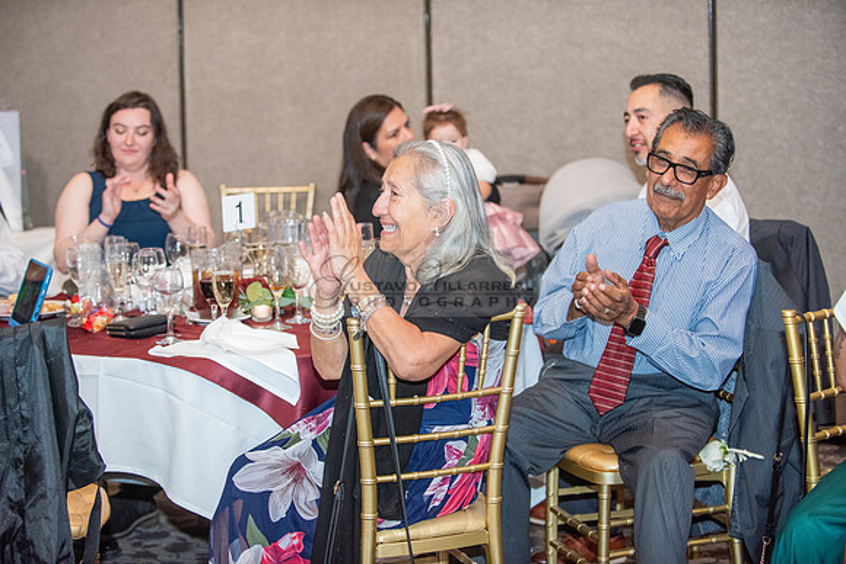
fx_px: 1645
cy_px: 282
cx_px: 423
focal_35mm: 70
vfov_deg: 19.5
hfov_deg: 28.8
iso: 3200
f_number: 2.8
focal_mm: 70
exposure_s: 1/250
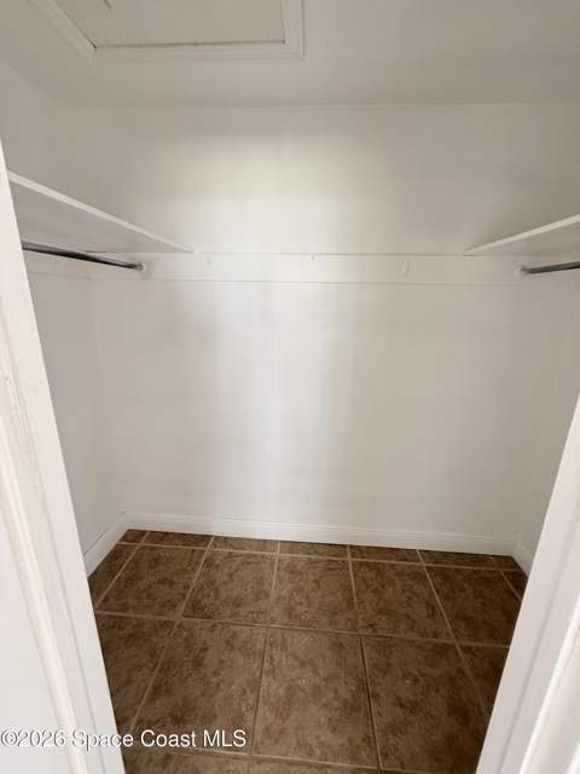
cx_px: 290
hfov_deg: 85.7
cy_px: 387
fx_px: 313
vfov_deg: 102.1
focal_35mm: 14
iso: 250
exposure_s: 1/99
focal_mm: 2.22
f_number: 2.2
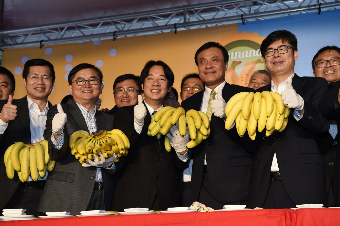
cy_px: 113
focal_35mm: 52
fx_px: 491
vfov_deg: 25.9
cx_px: 170
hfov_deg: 38.2
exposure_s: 1/250
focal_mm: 52
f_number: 5
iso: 1600
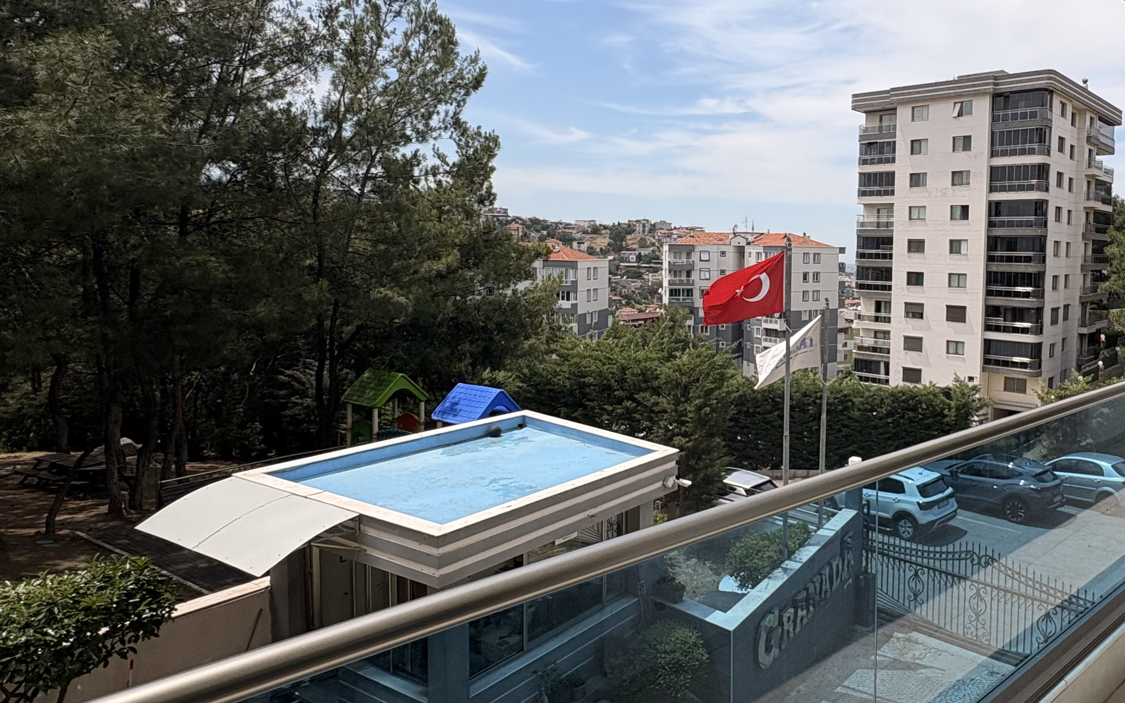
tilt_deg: -2.9
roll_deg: -1.3
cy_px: 302
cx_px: 805
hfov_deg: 69.1
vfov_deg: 49.1
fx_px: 767
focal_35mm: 25
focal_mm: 2.22
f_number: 2.2
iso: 50
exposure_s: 1/2494
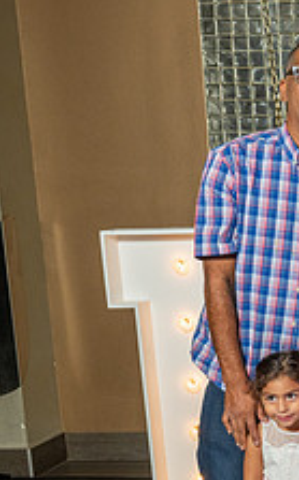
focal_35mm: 81
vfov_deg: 25.0
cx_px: 570
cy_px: 397
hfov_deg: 13.9
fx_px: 1058
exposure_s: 1/125
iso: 640
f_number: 5.6
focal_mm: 30.5
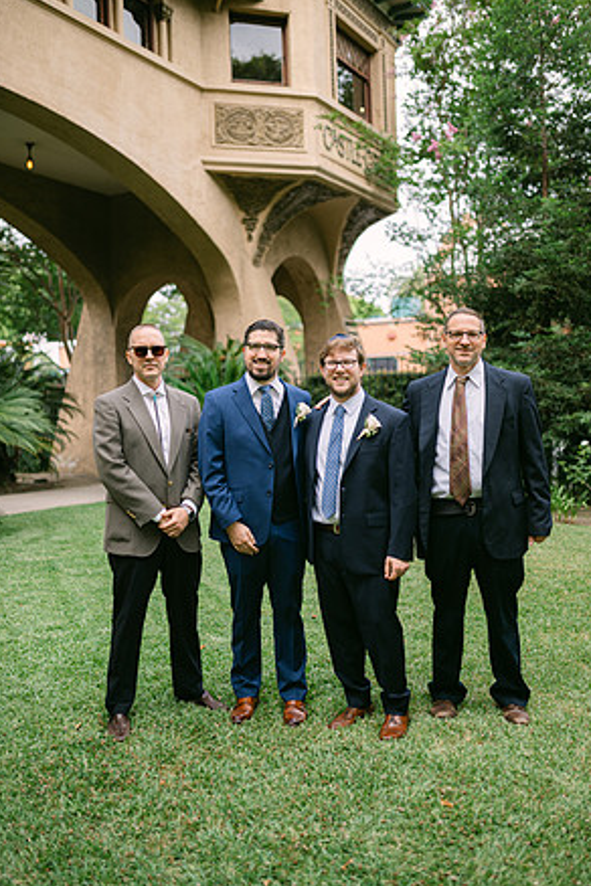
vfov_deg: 53.1
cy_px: 447
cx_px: 293
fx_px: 886
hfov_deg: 36.9
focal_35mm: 36
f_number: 1.4
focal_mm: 35
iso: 100
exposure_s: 1/2000
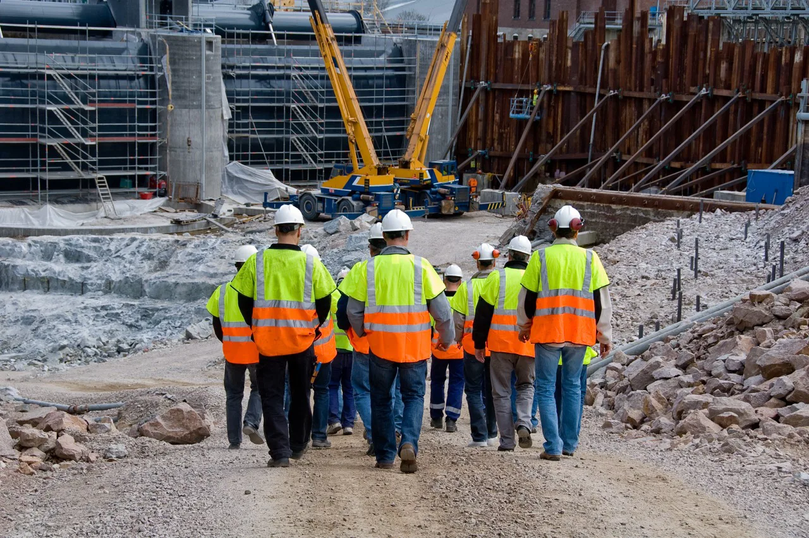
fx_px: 1751
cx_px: 404
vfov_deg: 17.5
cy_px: 269
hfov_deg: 26.0
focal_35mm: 78
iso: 200
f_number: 8
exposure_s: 1/250
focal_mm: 52
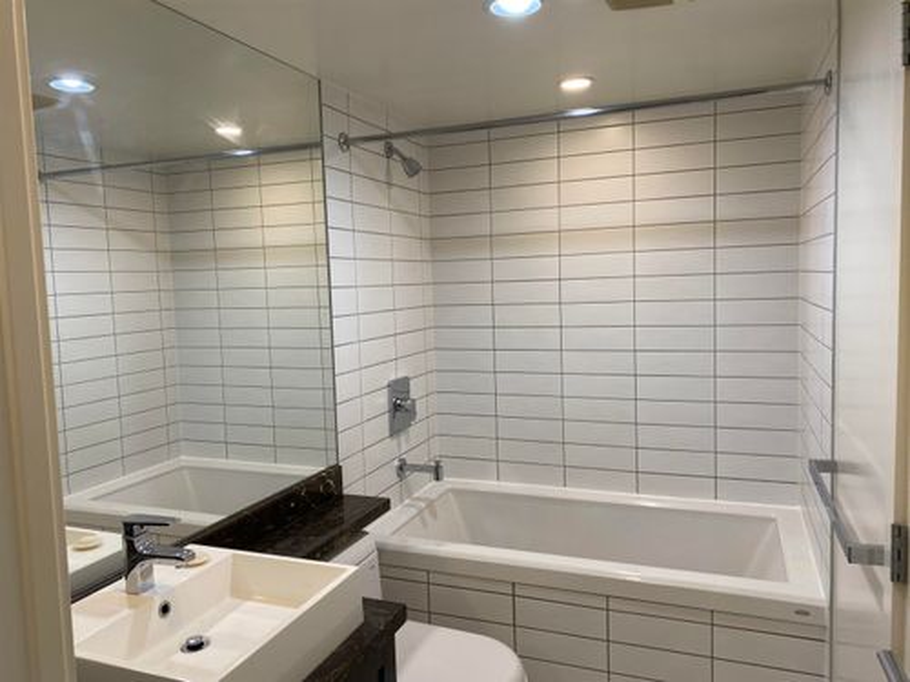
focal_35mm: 26
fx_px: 683
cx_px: 455
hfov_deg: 67.3
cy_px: 341
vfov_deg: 53.1
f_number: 1.8
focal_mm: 4.25
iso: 64
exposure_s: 1/60
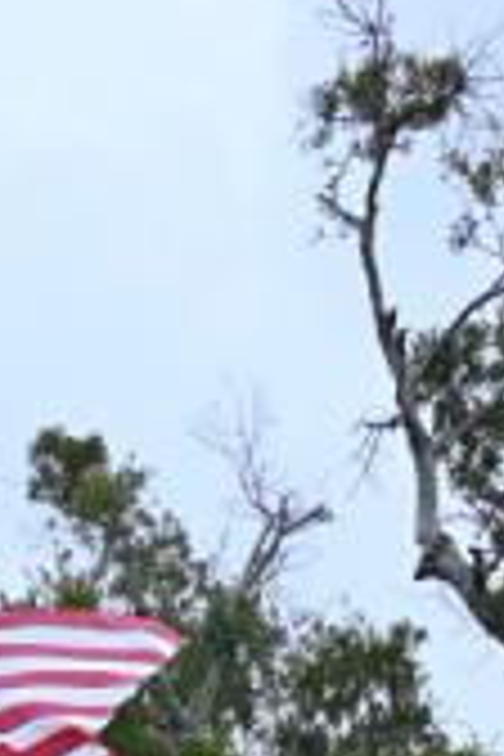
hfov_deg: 8.2
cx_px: -468
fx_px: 3360
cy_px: 1984
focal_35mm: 160
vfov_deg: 10.5
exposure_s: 1/250
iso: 140
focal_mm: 28
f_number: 5.6
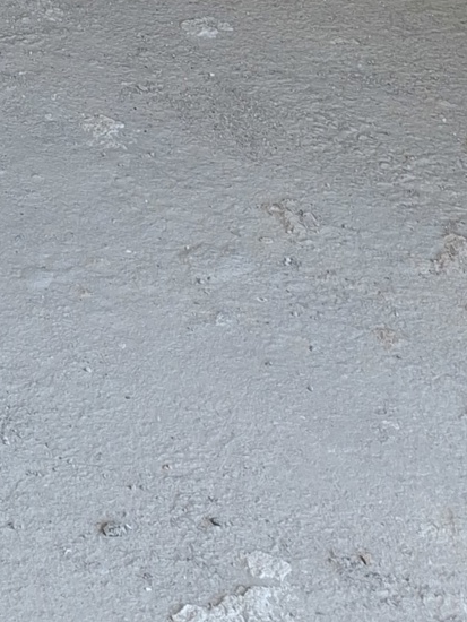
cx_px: -364
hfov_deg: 12.7
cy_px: -633
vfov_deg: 14.9
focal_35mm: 107
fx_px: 1923
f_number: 1.8
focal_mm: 5.54
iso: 50
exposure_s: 1/187
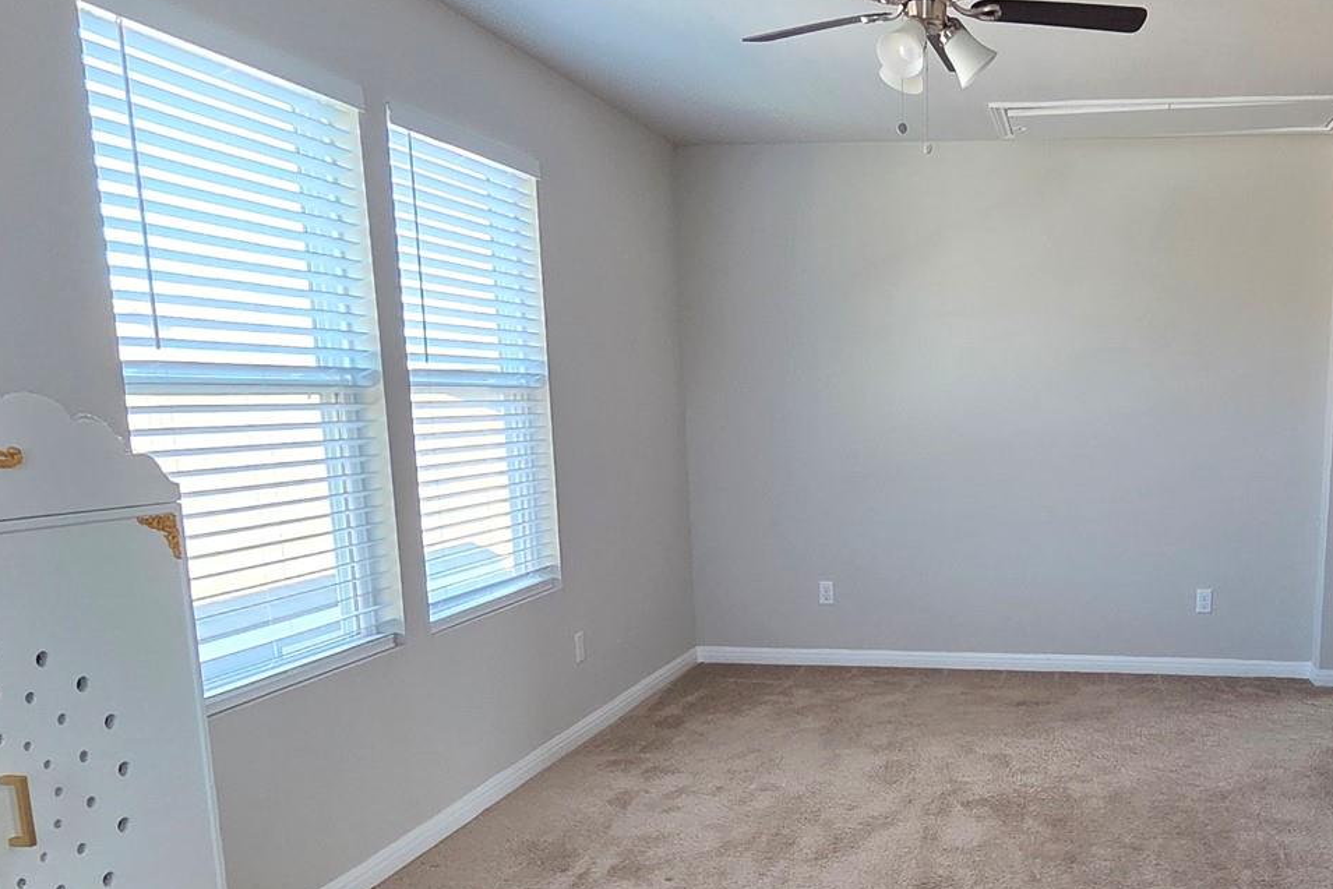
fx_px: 1074
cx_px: 974
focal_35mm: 29
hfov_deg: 60.7
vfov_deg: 44.1
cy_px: 615
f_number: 2.2
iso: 250
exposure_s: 1/60
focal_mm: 2.2
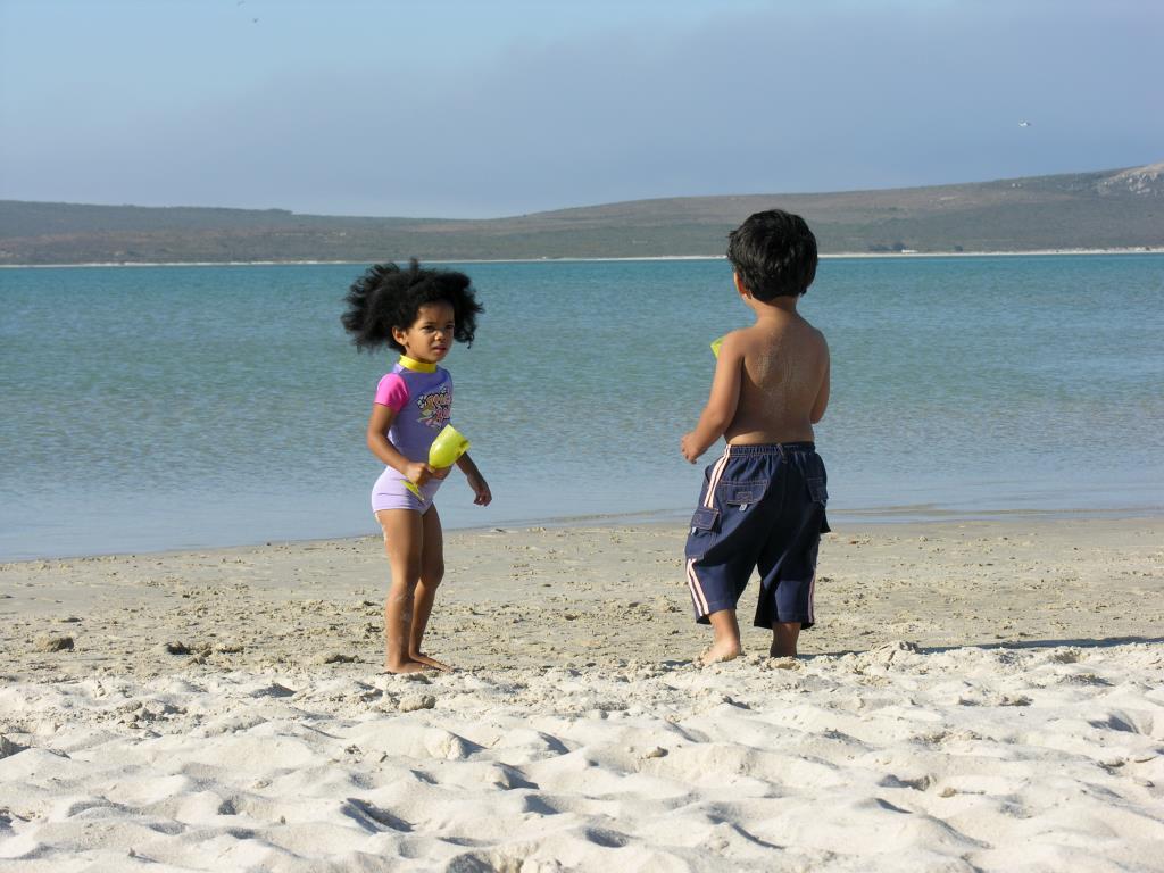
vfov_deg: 12.9
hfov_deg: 17.1
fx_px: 3867
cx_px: 582
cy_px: 436
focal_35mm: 115
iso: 50
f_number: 6.6
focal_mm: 29.3
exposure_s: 1/188
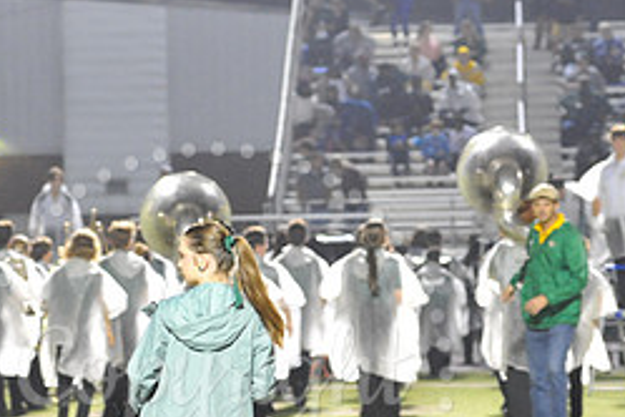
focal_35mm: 261
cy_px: 379
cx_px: 213
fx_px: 4531
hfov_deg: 7.9
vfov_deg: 5.3
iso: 4000
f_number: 4
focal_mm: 112
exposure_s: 1/160
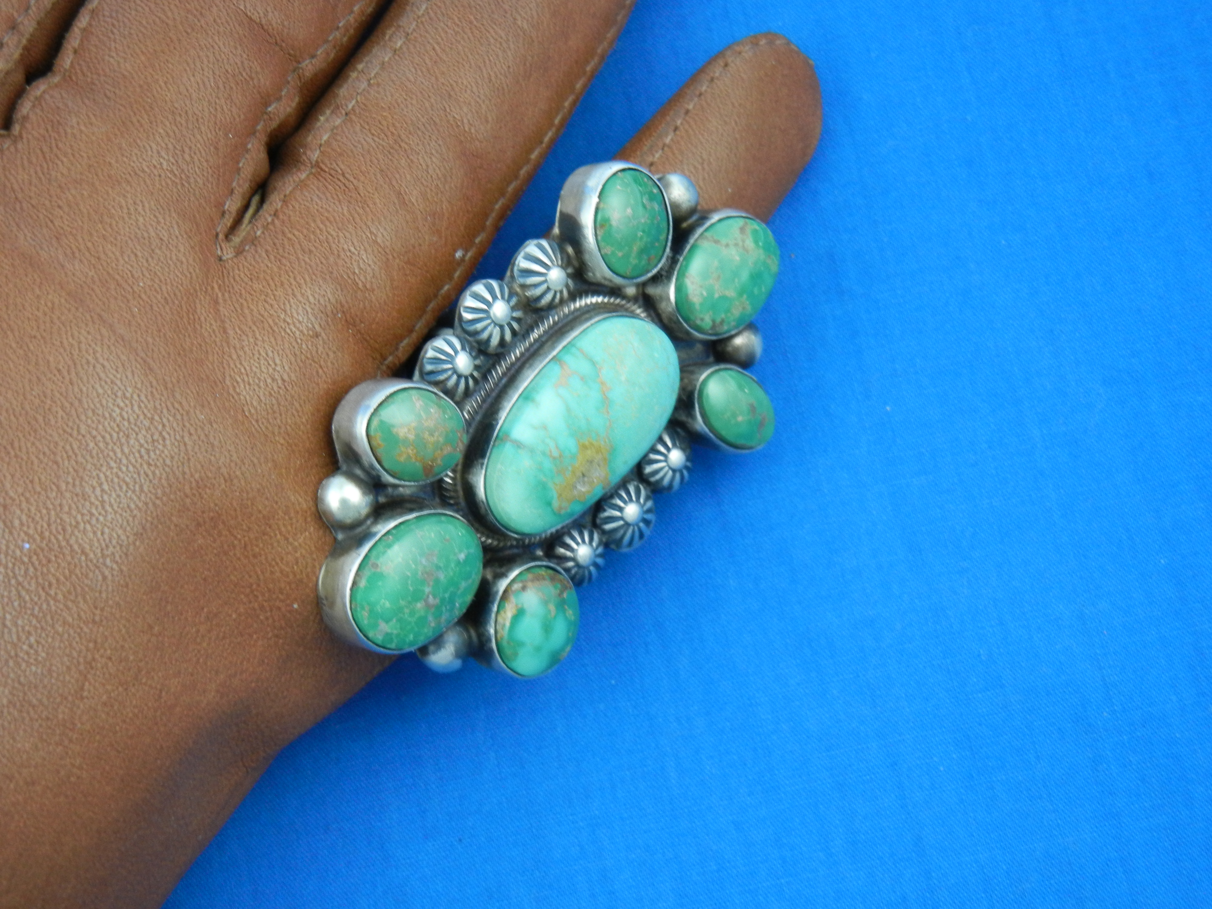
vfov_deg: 19.1
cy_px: 454
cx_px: 606
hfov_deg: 25.3
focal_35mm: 77
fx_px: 2696
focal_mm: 13.9
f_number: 4.3
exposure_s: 1/10.8
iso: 400
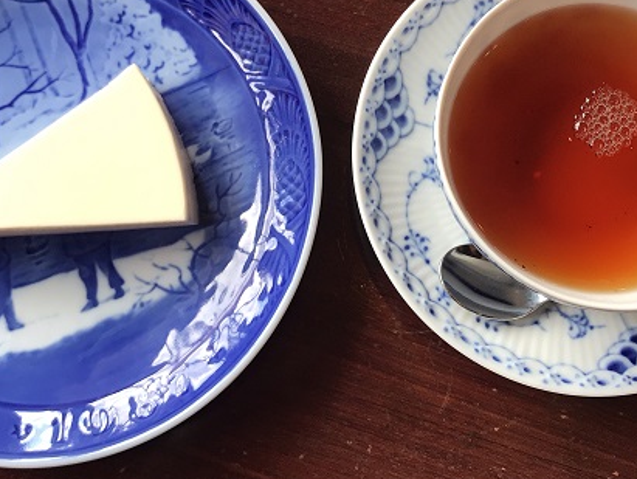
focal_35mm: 49
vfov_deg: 29.5
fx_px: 902
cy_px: 152
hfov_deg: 38.9
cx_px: 322
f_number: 1.8
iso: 25
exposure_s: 1/60
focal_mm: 3.99
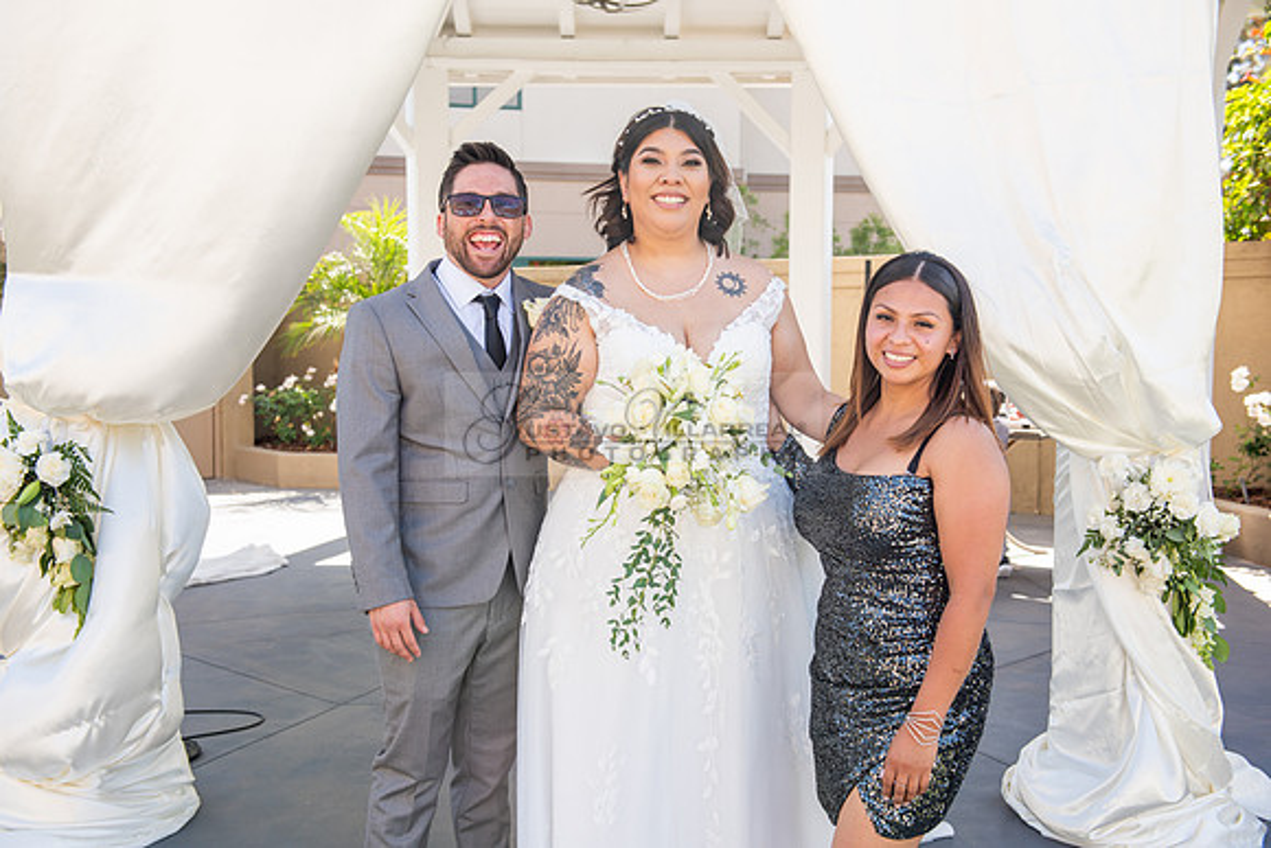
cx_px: 636
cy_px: 424
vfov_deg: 33.4
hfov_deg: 48.4
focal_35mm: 40
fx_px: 1412
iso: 100
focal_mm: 40
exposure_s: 1/125
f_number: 5
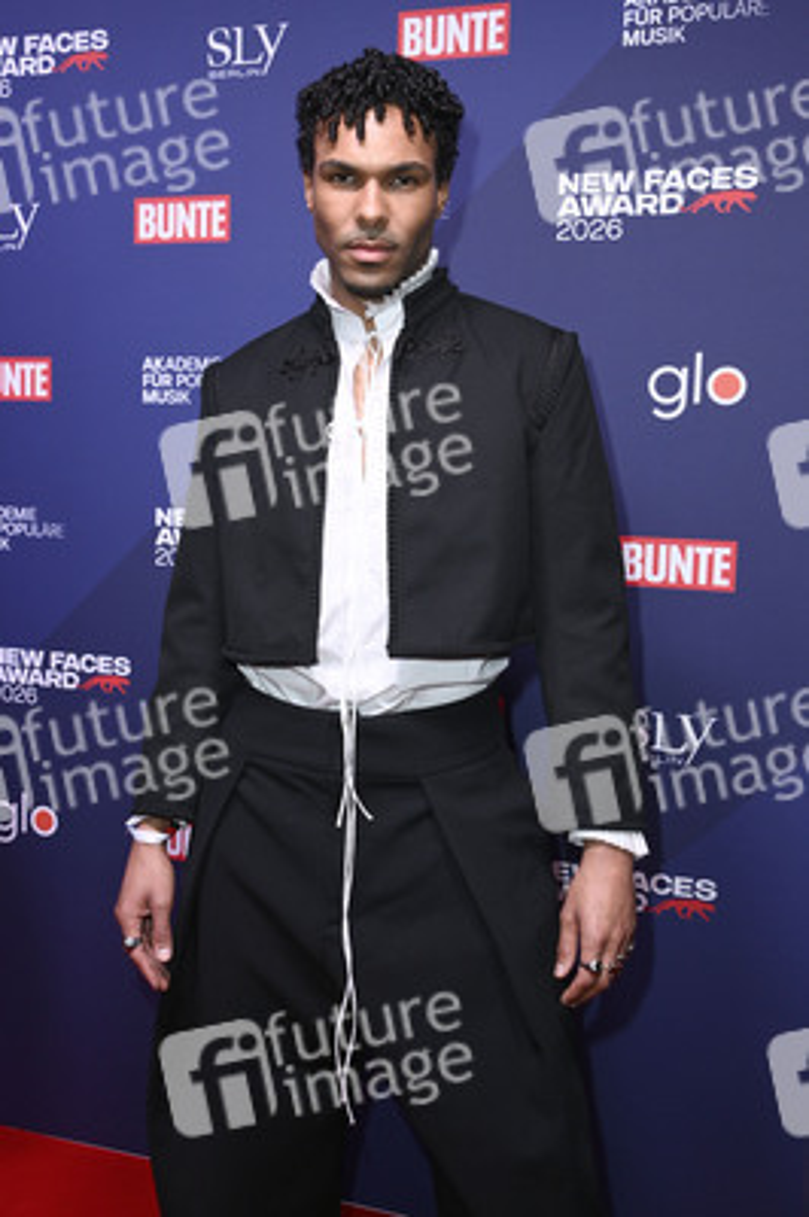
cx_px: 404
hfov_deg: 36.8
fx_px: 1216
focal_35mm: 36
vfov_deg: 53.2
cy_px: 608
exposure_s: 1/250
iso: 1000
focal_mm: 36
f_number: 5.6
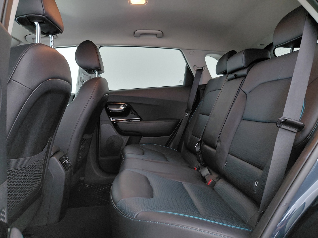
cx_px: 159
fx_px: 230
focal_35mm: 25
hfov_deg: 69.4
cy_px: 119
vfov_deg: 54.9
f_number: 1.8
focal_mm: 4.69
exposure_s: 1/30
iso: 400
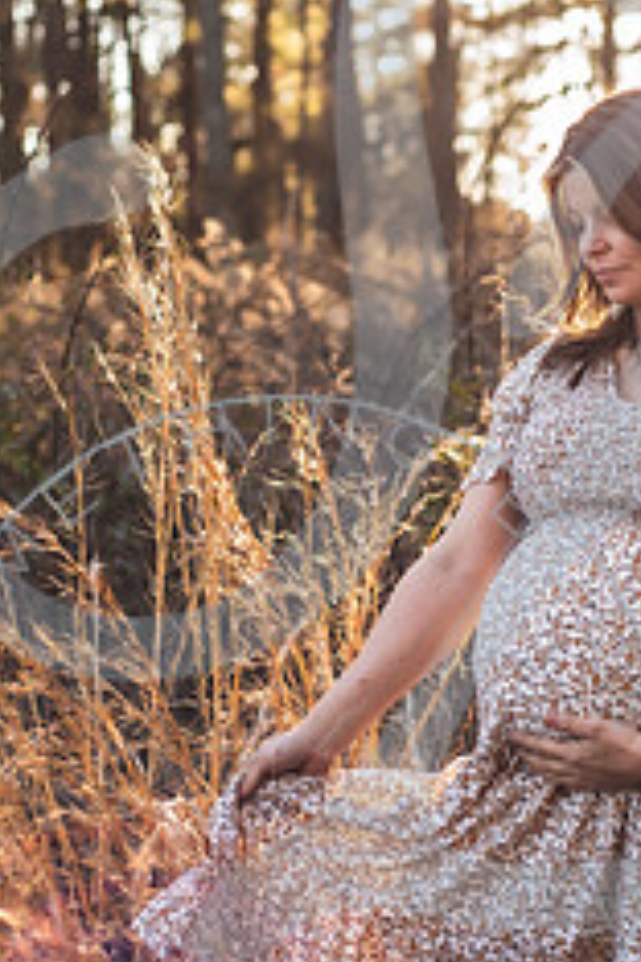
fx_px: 2564
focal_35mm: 96
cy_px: 465
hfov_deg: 14.2
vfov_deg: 21.2
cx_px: 473
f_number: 2.8
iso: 320
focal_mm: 50
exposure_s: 1/400
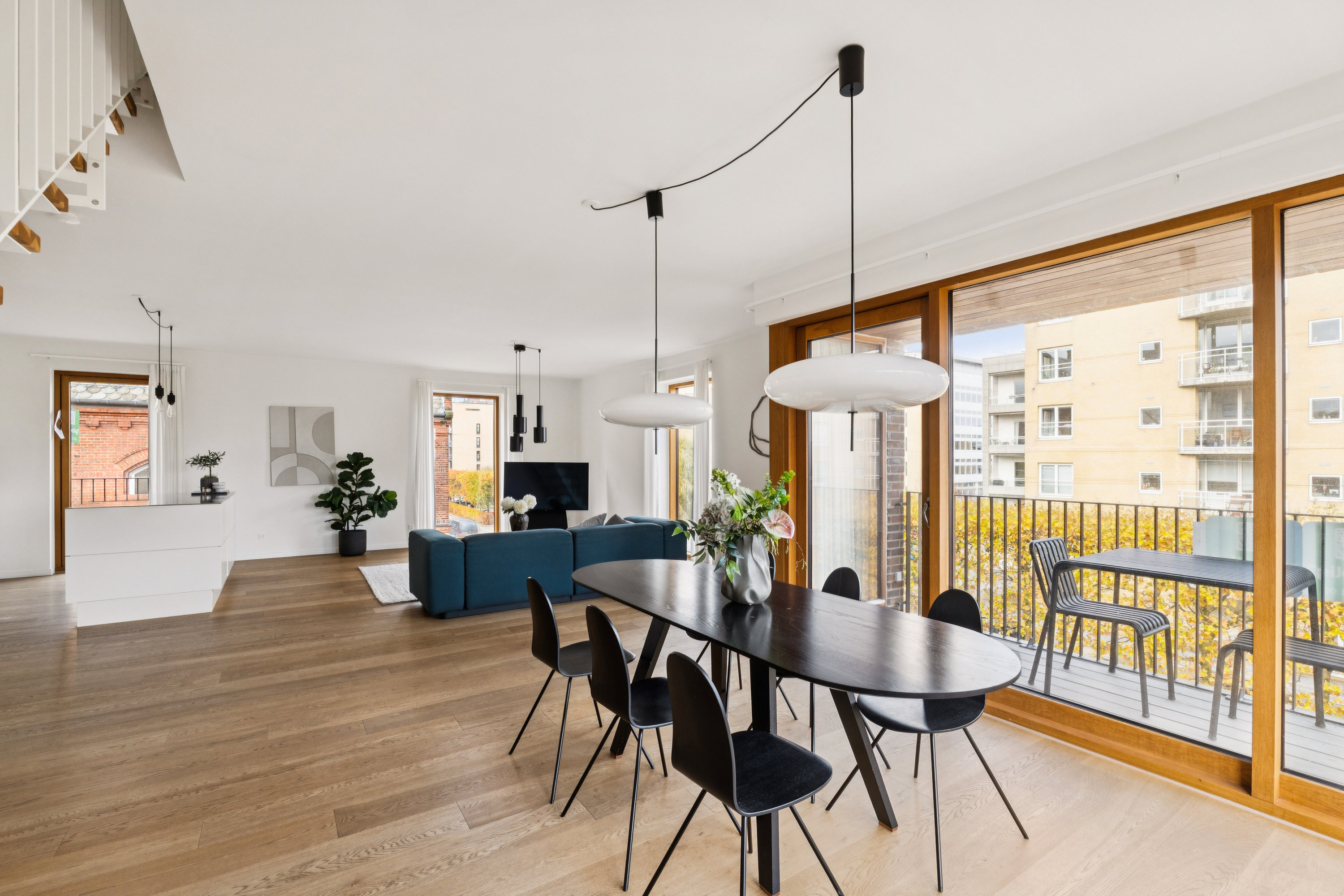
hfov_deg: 97.6
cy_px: 448
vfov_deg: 74.6
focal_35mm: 16
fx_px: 588
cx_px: 672
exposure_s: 1/40
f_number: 7.1
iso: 250
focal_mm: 10.5
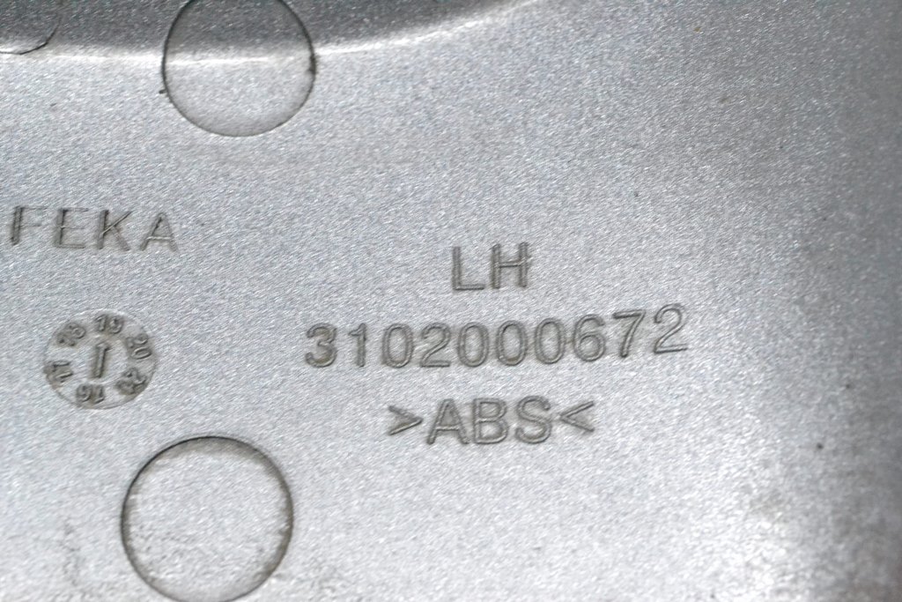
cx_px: 451
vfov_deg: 16.6
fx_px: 2067
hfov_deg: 24.6
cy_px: 301
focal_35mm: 82
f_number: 13
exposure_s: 1/100
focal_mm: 55
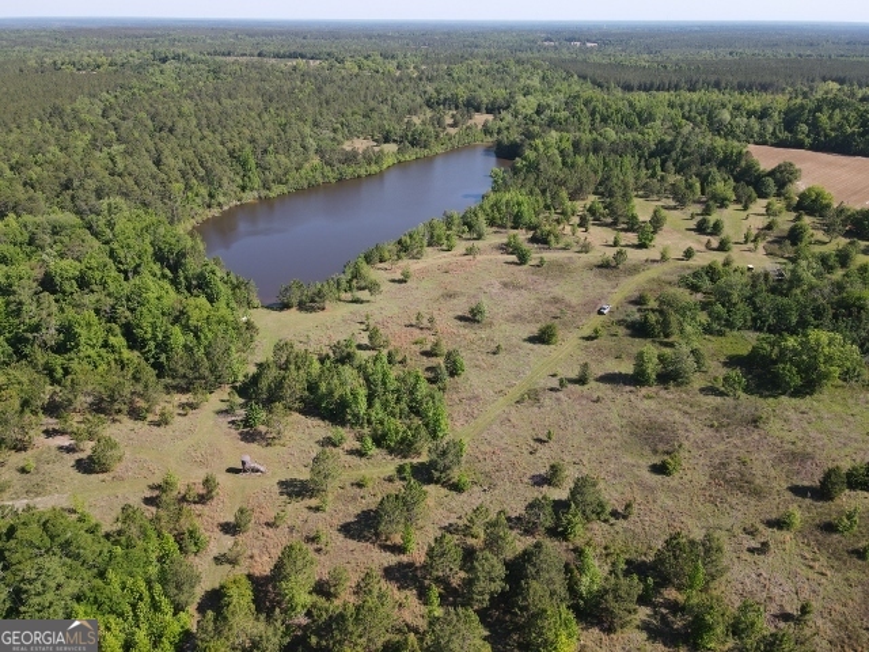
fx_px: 602
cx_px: 434
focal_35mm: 24
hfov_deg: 71.6
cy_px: 326
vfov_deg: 56.8
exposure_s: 1/320
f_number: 2.8
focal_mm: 4.5
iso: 100
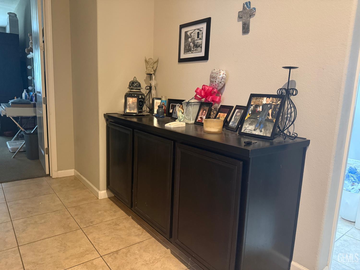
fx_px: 250
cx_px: 180
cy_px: 135
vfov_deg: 56.8
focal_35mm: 24
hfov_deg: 71.6
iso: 800
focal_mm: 6.76
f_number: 1.78
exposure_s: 1/40
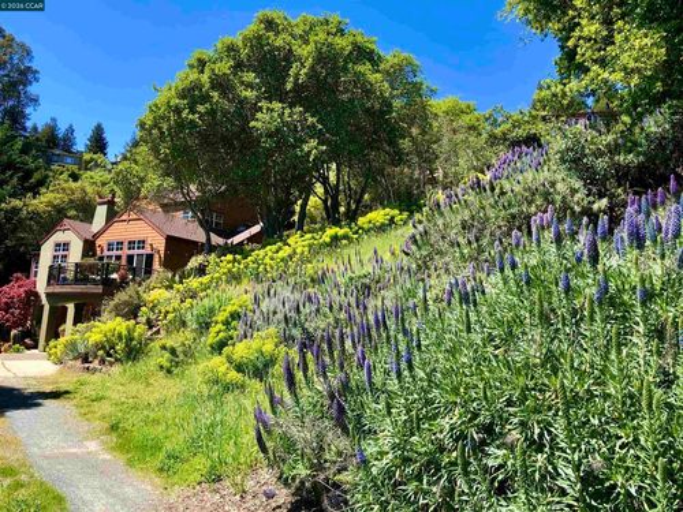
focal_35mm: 28
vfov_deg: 49.7
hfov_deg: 63.4
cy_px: 256
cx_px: 342
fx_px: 552
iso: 20
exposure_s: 1/747
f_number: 1.8
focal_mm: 3.99
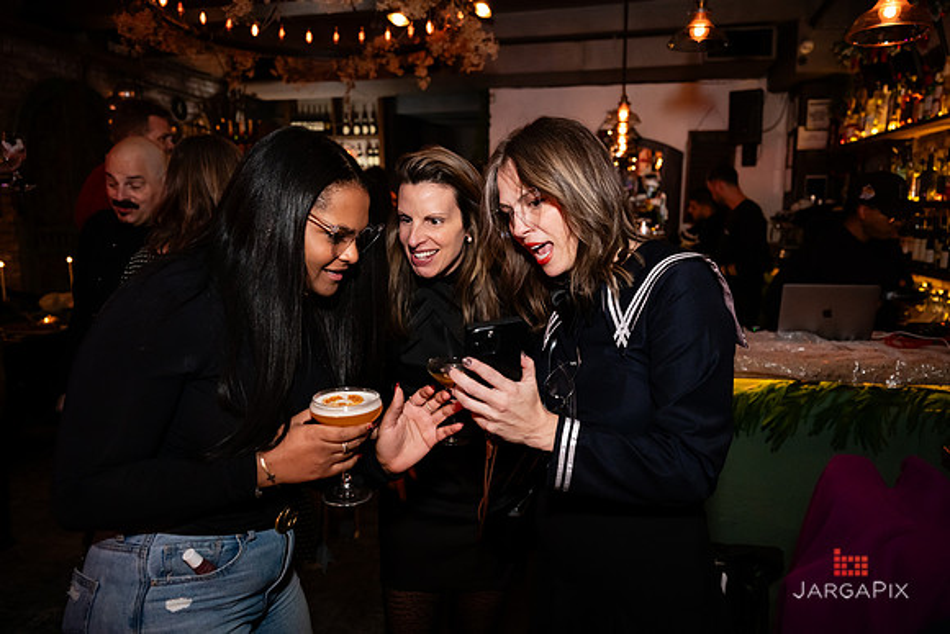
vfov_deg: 52.7
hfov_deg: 73.1
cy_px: 317
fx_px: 641
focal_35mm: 24
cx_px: 475
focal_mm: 24
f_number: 3.2
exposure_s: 1/100
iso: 3200
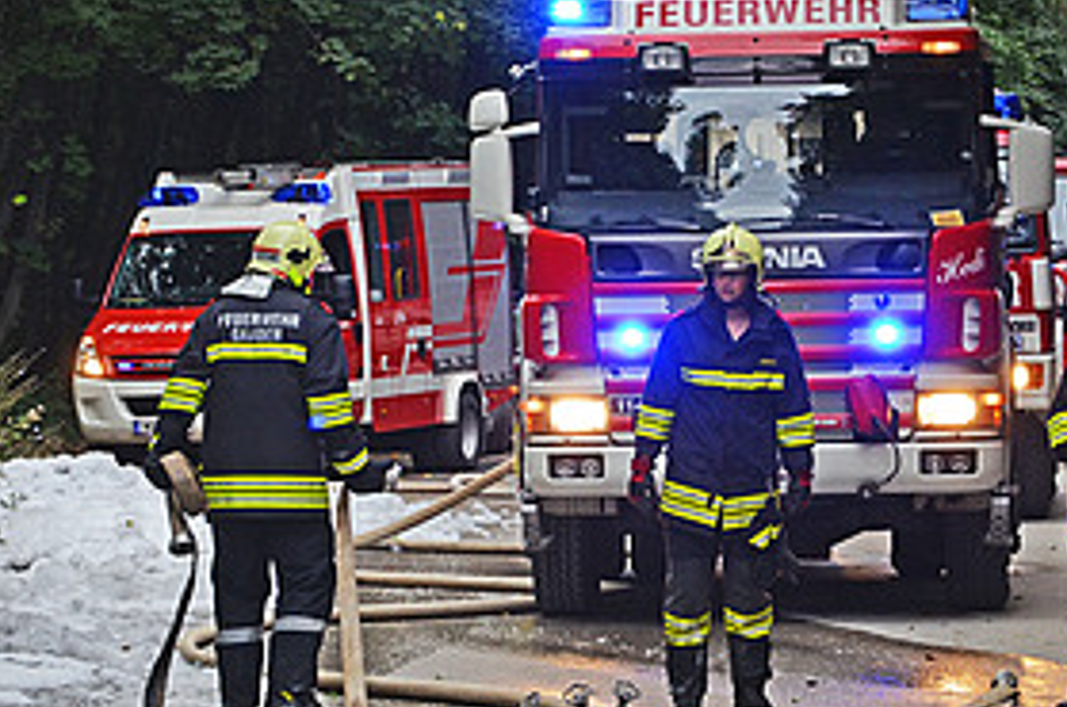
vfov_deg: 6.3
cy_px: 315
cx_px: 591
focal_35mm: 217
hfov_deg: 9.5
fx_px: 6416
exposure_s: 1/100
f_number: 5.6
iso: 400
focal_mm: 85
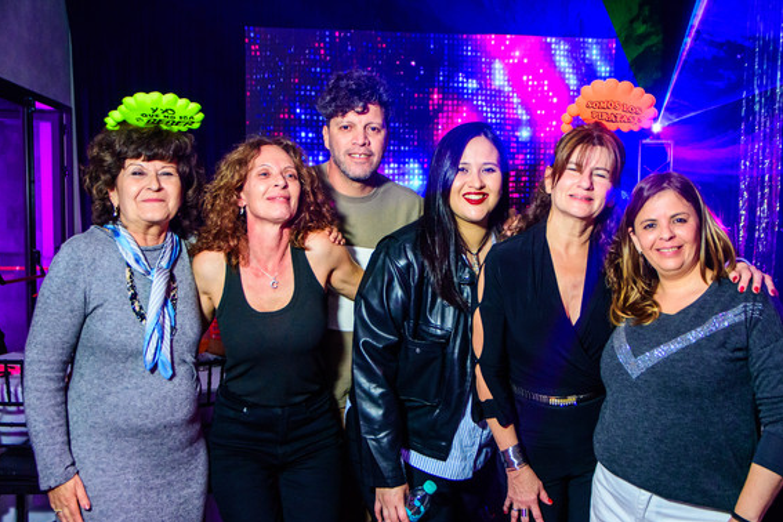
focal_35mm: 44
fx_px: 957
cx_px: 427
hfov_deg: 44.5
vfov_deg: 30.5
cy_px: 273
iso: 1000
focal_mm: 26
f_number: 3.2
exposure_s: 1/100
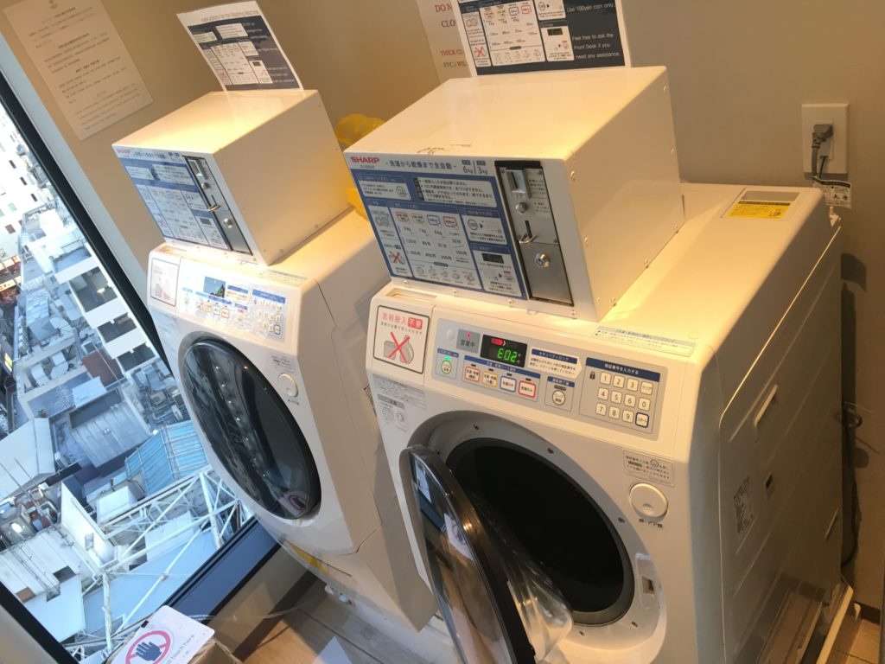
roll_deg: +20.6
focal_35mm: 29
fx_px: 741
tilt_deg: -31.8
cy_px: 332
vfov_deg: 48.2
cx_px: 442
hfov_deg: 61.7
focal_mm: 4.15
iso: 50
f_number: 2.2
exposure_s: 1/30
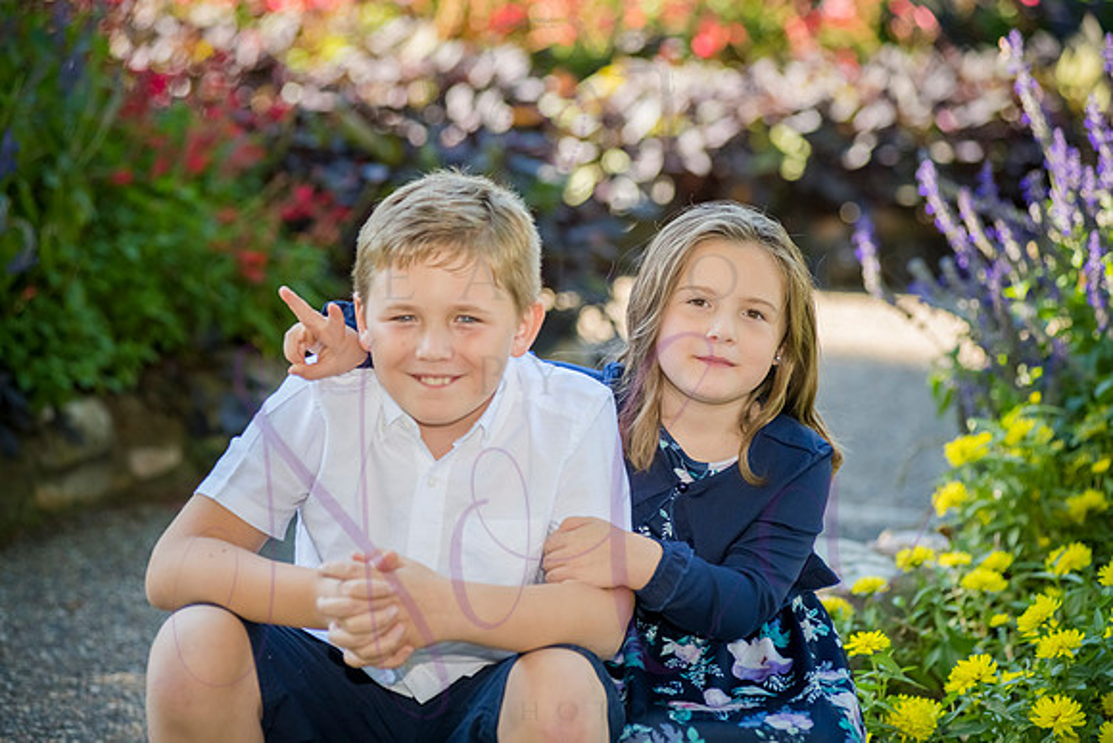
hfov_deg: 16.4
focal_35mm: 125
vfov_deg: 11.0
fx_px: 3865
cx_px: 556
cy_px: 372
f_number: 4
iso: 800
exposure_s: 1/640
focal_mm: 125
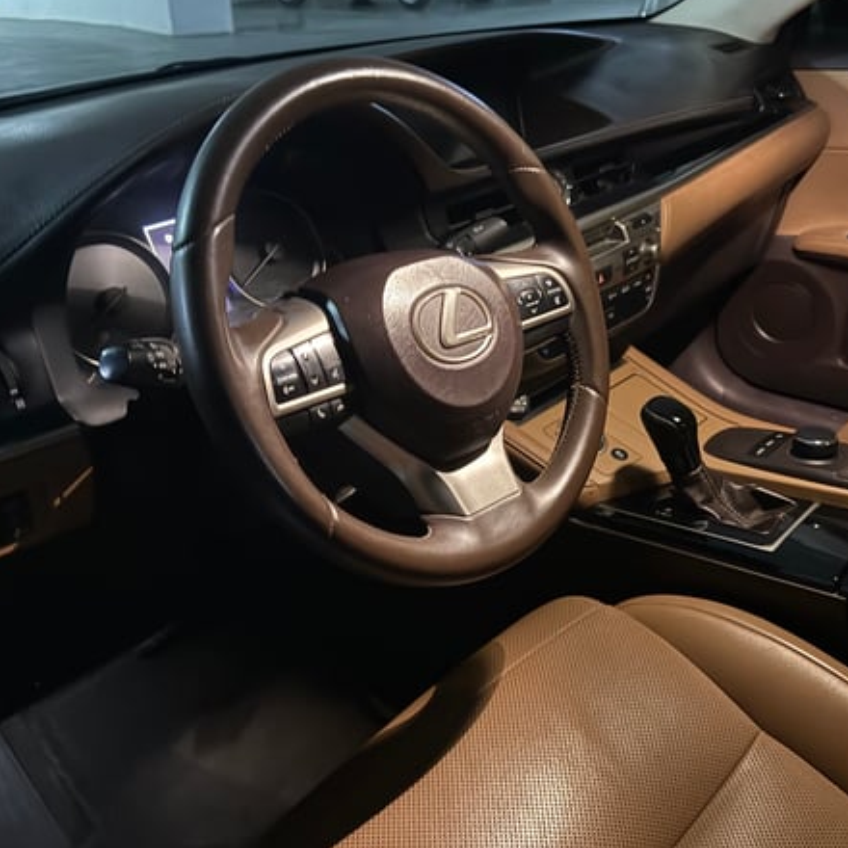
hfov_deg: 44.8
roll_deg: +1.4
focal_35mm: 37
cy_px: 389
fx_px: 1025
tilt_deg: -23.9
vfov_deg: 44.9
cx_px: 476
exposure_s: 1/14
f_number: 1.78
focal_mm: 6.76
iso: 1000
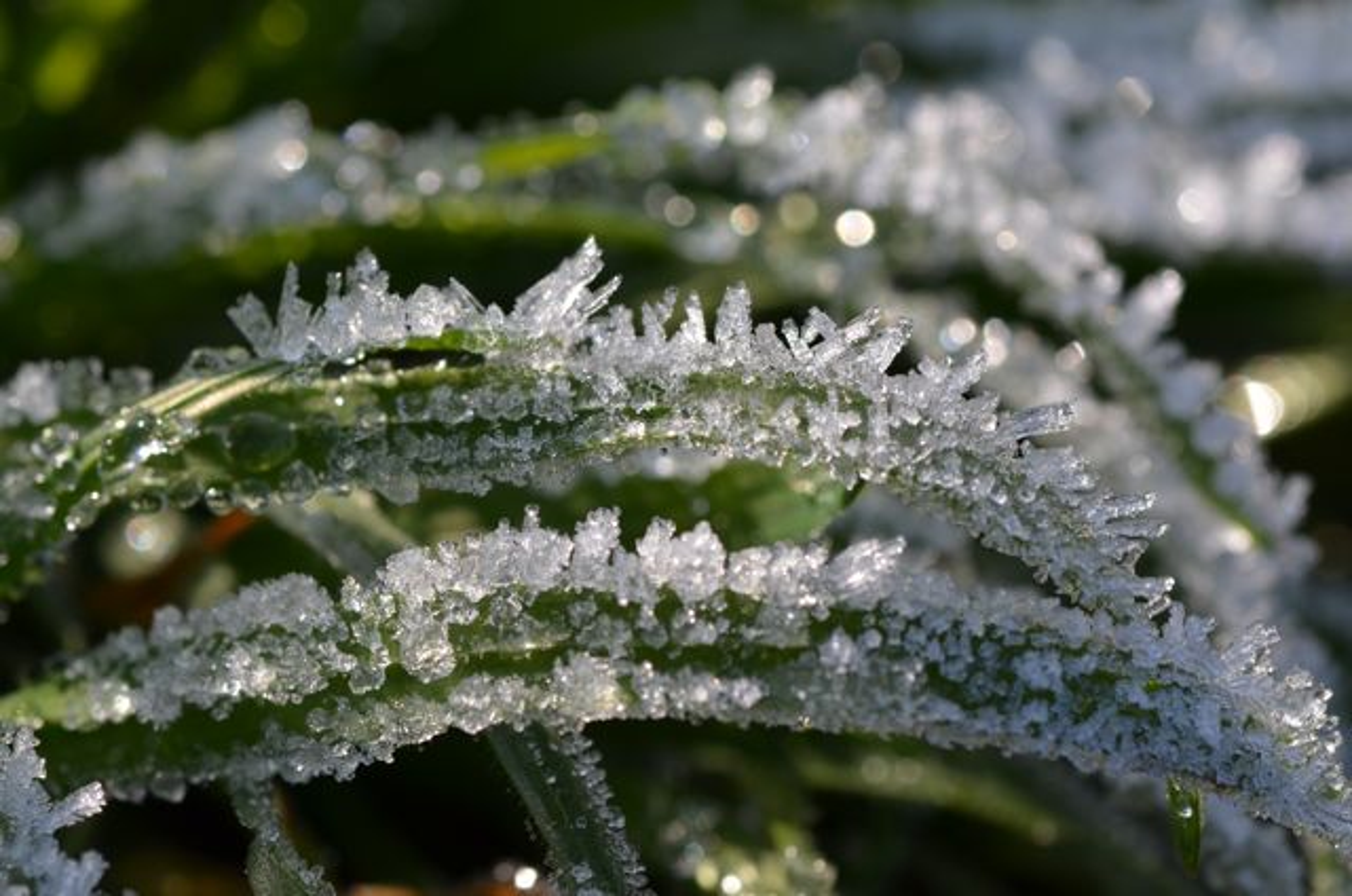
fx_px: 5903
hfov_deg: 13.1
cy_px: 448
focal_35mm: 158
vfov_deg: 8.7
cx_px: 676
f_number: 10
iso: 320
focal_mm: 105
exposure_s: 1/320
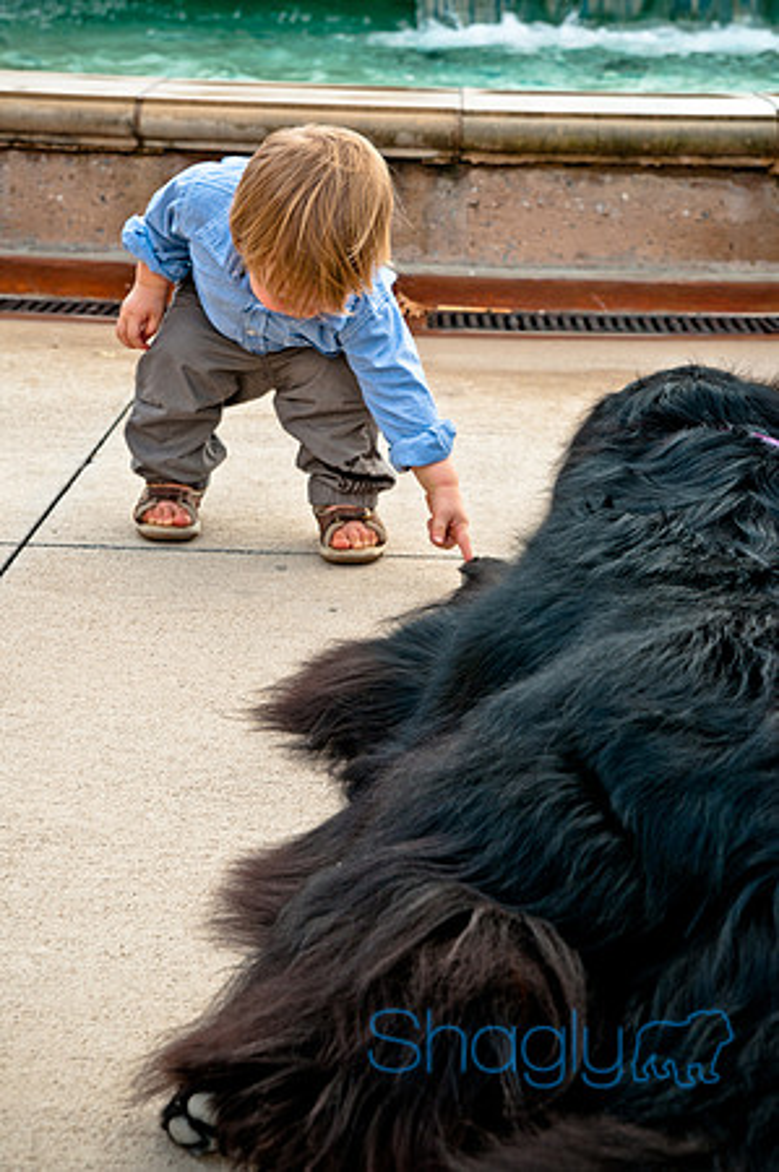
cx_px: 390
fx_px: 2440
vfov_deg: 27.0
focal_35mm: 75
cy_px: 586
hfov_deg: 18.1
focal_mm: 50
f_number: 5.6
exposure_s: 1/80
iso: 200
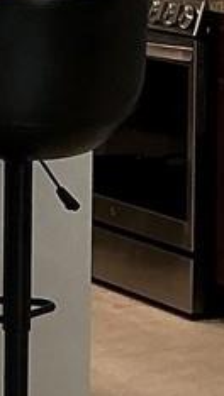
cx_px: -122
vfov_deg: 9.8
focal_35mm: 216
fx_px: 2276
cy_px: -85
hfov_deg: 5.6
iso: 80
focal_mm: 3
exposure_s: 1/60
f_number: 1.8
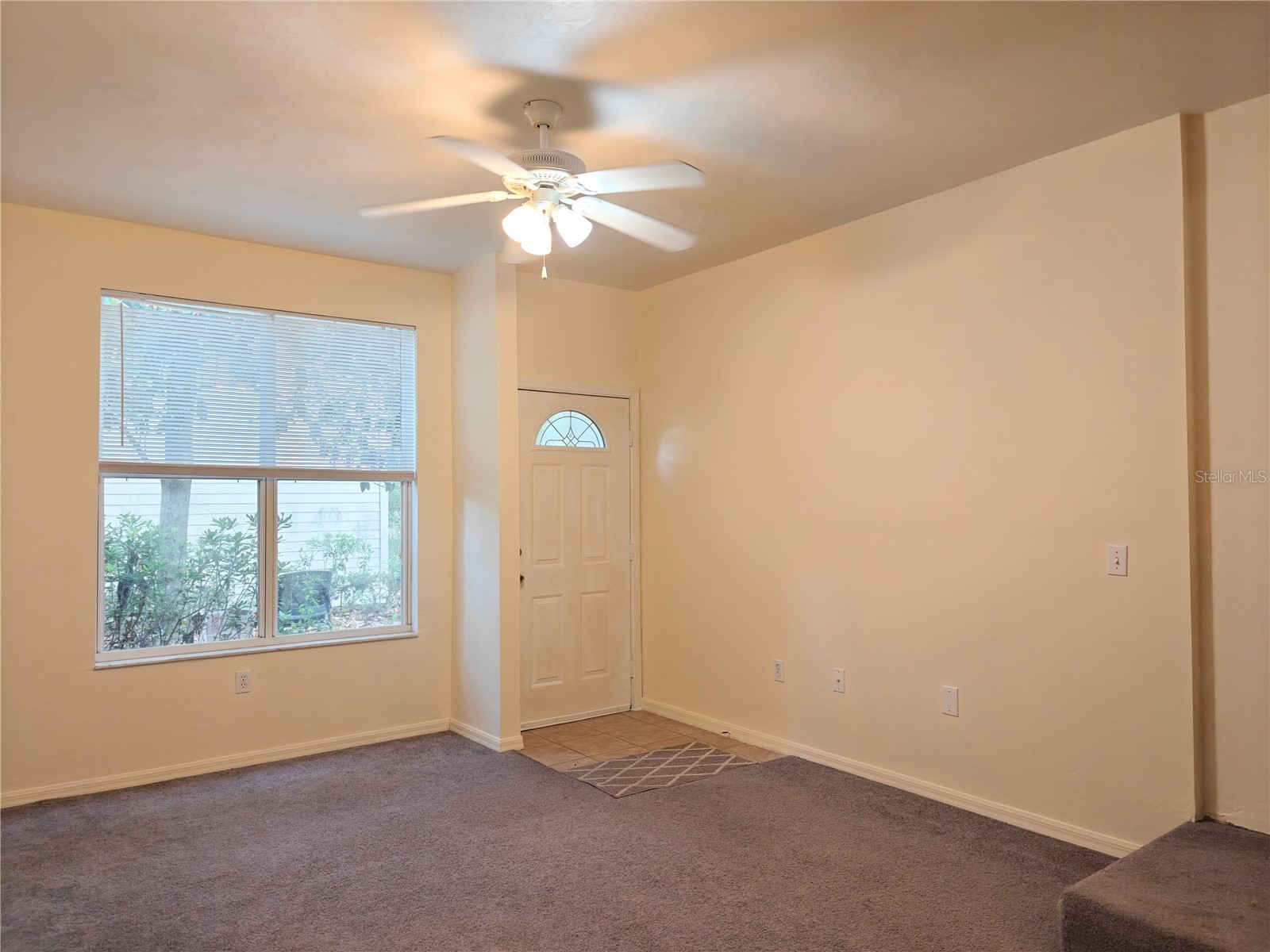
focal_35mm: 23
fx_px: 844
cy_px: 476
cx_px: 635
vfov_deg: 58.9
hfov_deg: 73.9
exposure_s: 1/120
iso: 160
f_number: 1.6
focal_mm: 6.06
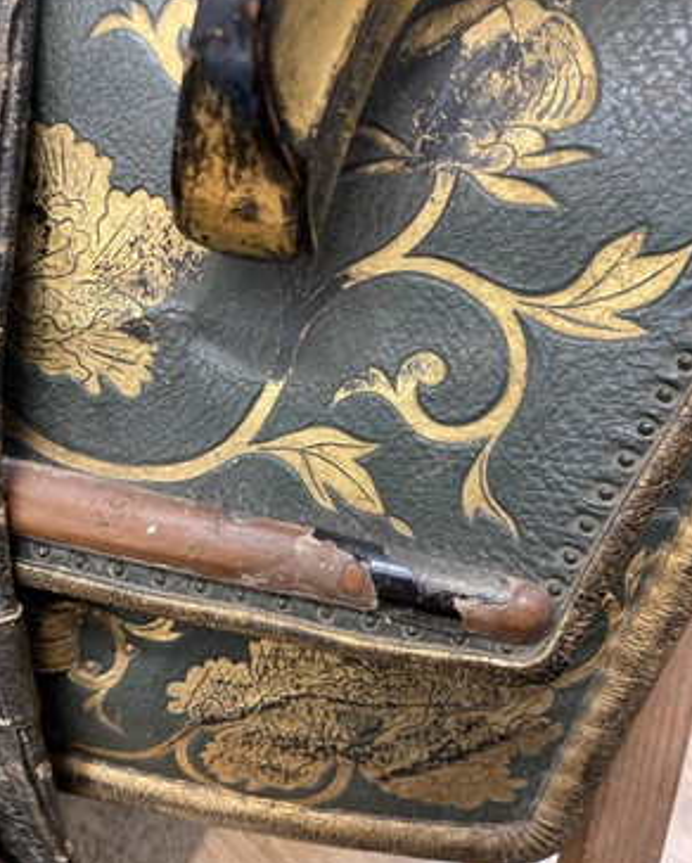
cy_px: 441
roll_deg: -5.8
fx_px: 767
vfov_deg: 58.7
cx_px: 351
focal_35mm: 30
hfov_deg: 48.6
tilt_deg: -42.1
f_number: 1.8
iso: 250
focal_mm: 3.99
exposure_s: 1/33
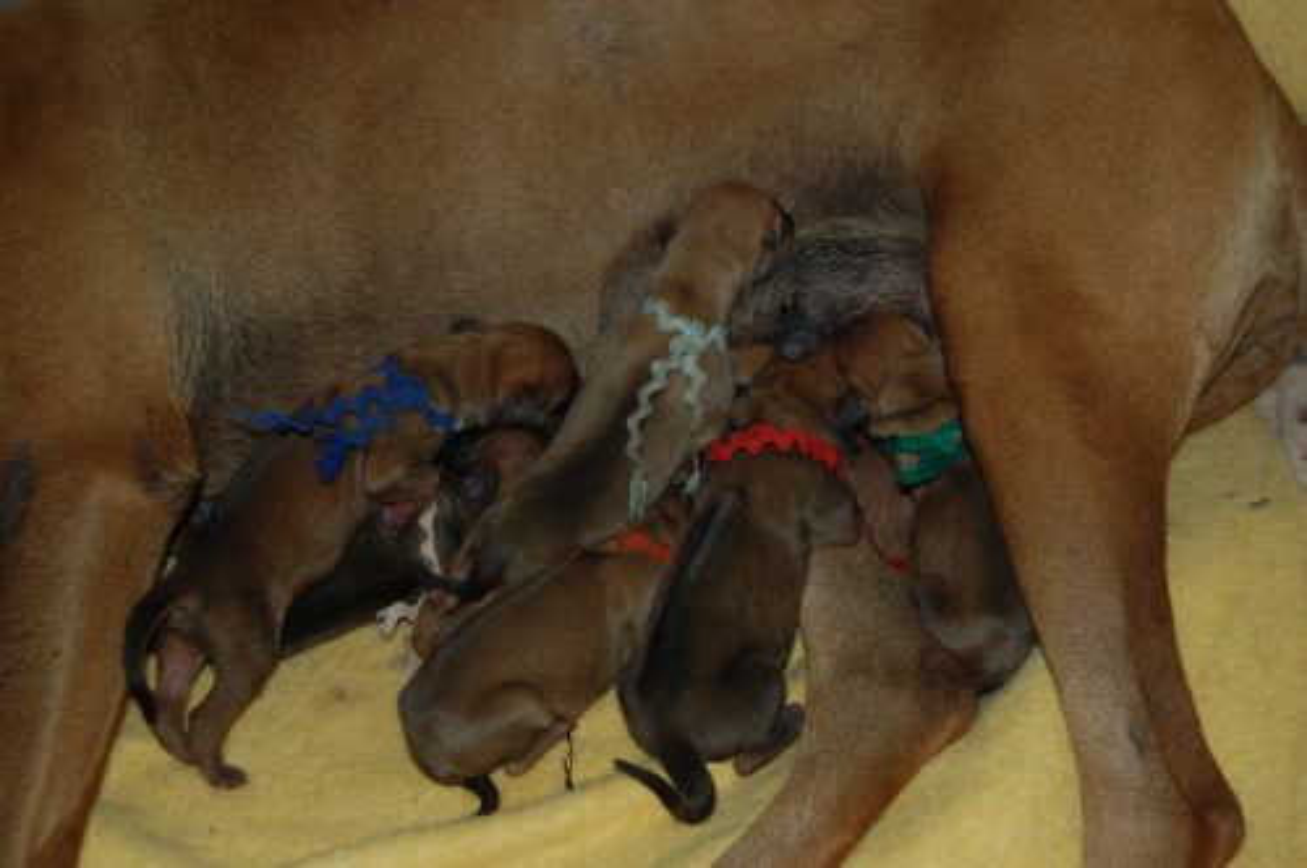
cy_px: 434
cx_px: 654
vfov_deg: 23.7
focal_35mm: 57
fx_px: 2067
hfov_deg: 35.1
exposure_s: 1/60
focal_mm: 38
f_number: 5
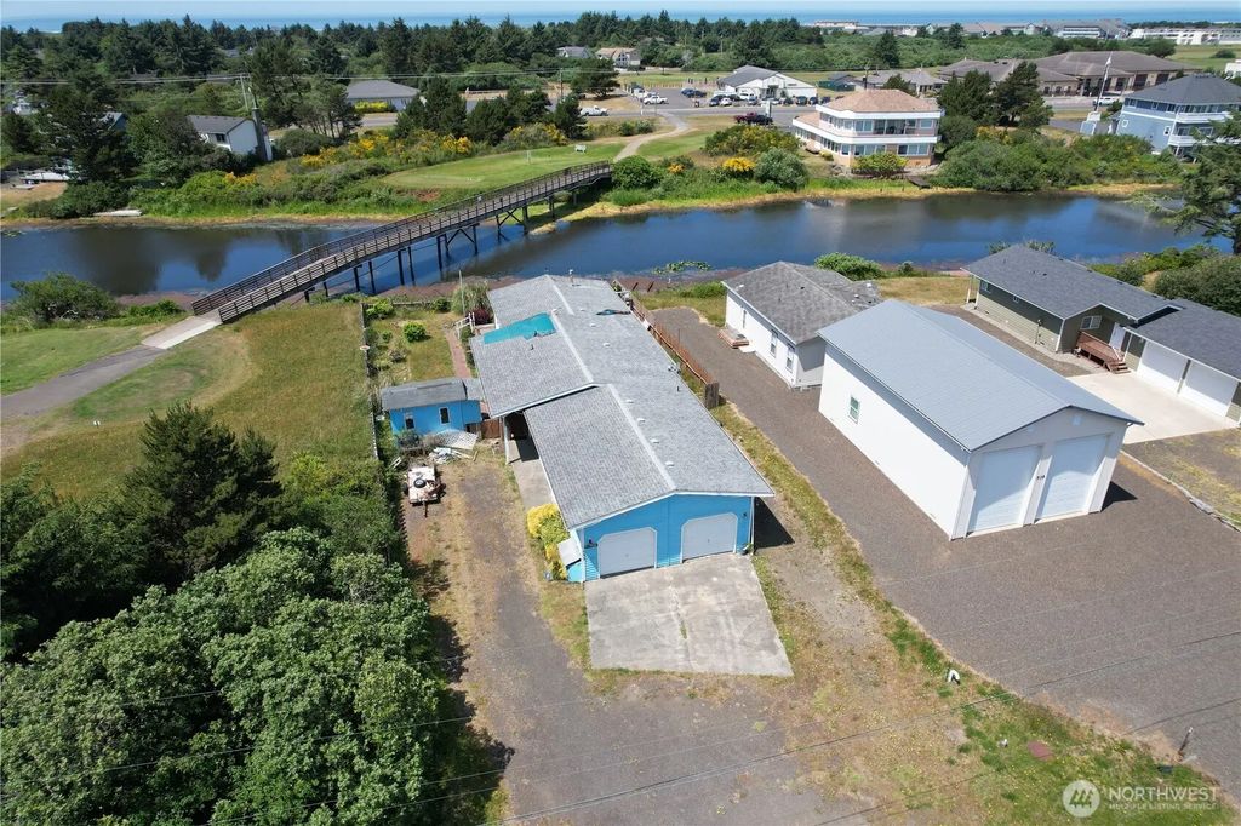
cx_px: 620
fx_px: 758
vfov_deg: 57.2
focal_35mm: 22
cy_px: 413
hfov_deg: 78.6
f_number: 2.8
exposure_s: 1/1500
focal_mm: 8.38
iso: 110
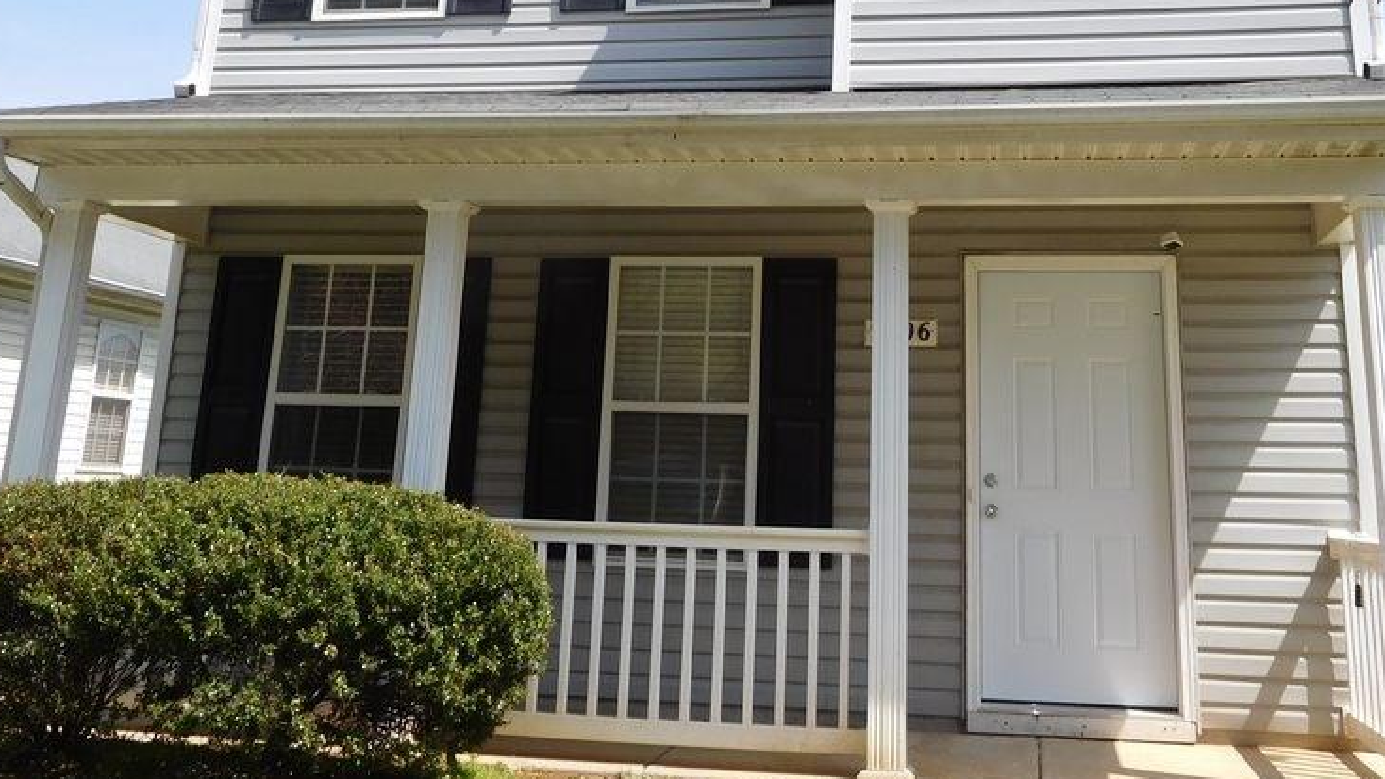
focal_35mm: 38
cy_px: 81
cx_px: 787
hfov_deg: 52.6
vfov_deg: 29.9
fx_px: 1396
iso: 125
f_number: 3.4
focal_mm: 4.5
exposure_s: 1/800
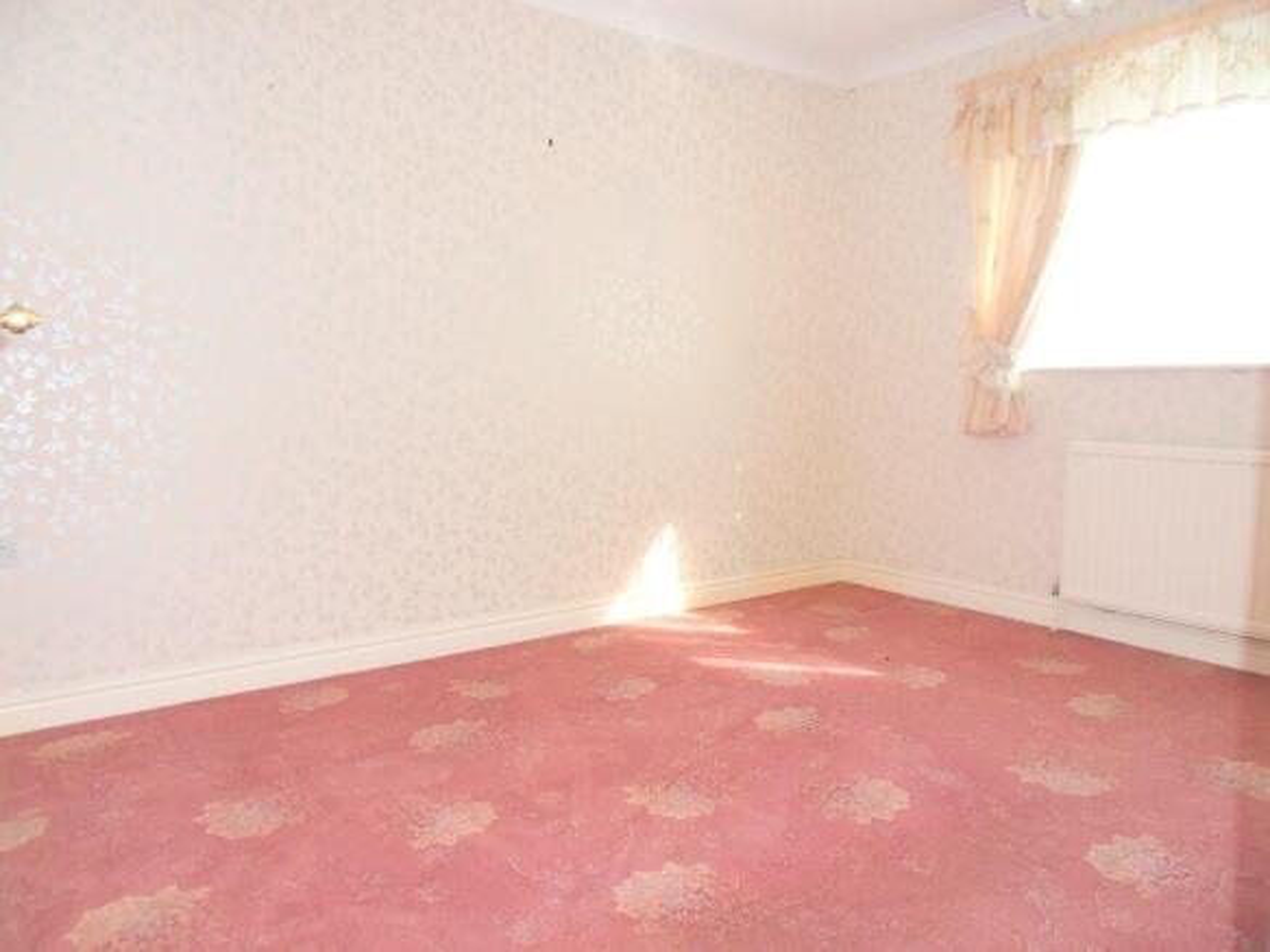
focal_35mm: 24
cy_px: 476
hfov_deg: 71.6
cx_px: 635
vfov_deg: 56.8
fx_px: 880
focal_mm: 4.2
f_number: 3.3
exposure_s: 1/90
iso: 80
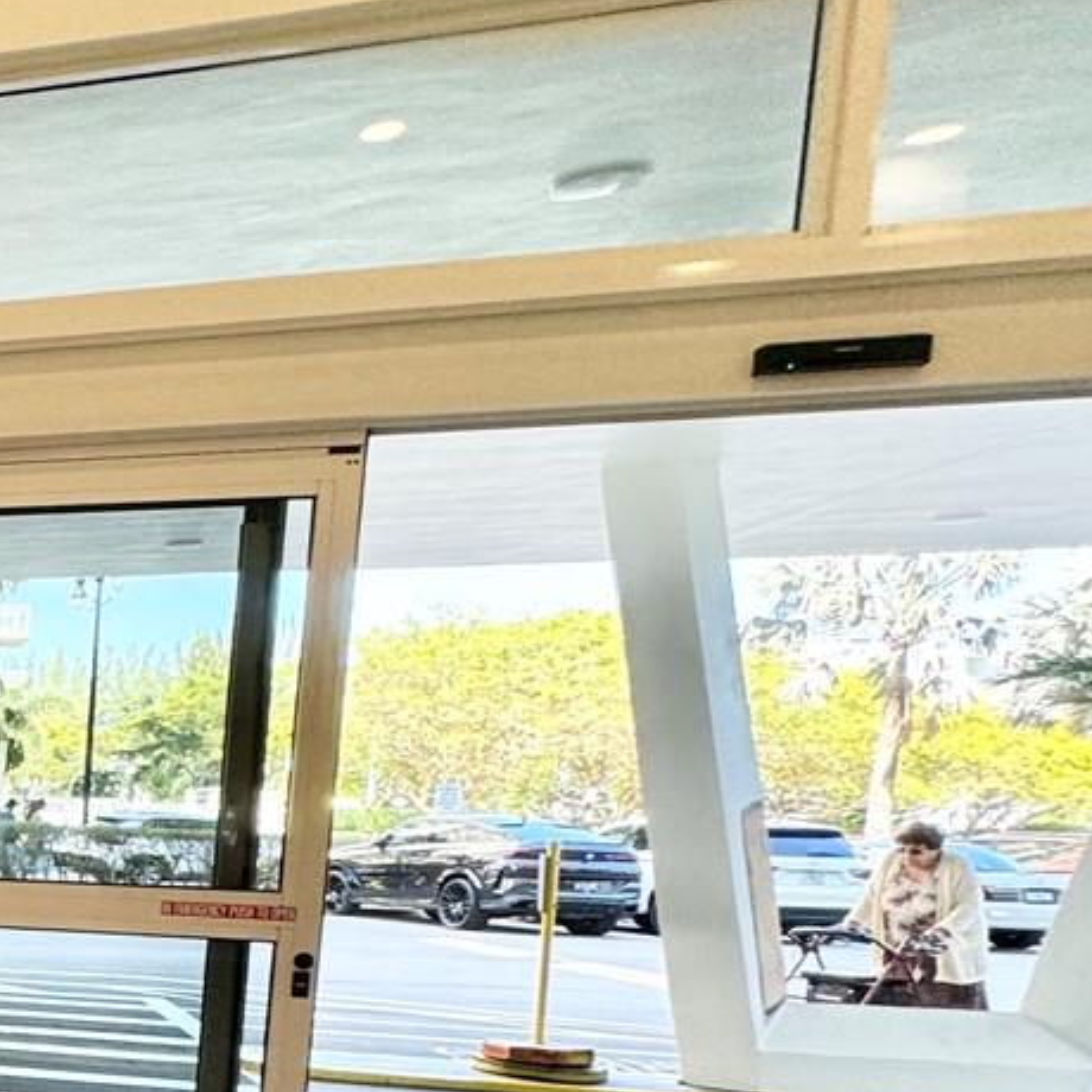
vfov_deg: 37.1
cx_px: -731
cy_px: 942
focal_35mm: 43
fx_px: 1535
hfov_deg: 24.4
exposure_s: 1/120
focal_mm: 2.22
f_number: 2.2
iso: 100
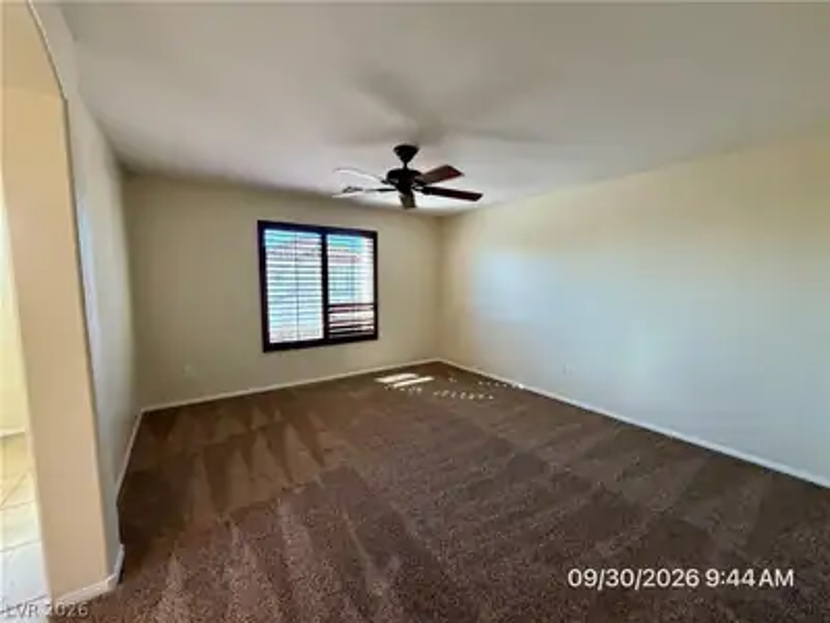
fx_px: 336
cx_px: 415
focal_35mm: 14
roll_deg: +0.5
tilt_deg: -5.2
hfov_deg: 102.1
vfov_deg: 85.7
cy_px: 312
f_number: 2.2
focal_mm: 2.22
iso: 250
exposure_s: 1/120
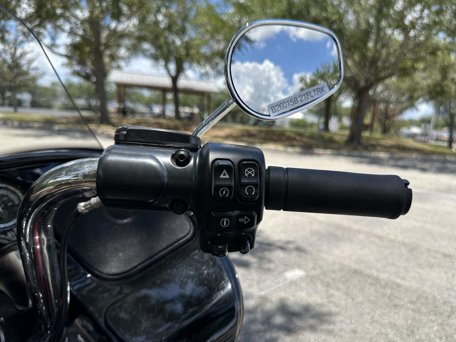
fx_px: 356
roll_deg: -4.5
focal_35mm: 27
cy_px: 184
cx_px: 246
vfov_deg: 51.3
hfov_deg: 65.2
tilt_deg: -9.2
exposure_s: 1/3058
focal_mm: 6.86
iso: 80
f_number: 1.78
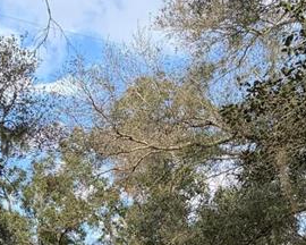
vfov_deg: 14.1
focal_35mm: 104
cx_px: 76
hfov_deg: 18.3
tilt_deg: +10.0
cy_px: 336
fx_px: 942
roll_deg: +0.3
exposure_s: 1/1314
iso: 100
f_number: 1.78
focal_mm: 6.76
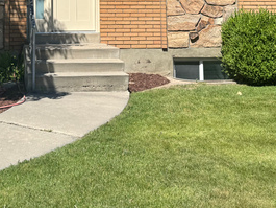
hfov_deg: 32.3
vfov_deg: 23.5
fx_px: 463
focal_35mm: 58
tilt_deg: +3.4
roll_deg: -0.6
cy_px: -26
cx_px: 54
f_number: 1.78
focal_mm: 6.76
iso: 80
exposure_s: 1/3597
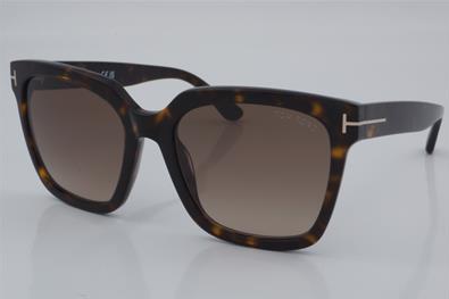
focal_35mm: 76
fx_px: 947
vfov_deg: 17.9
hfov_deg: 26.7
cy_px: 150
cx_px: 226
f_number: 32
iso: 100
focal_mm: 50
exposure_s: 1/4
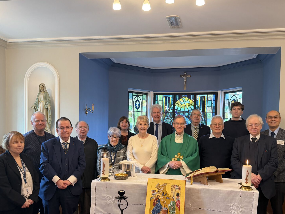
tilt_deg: -2.7
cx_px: 160
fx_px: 263
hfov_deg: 56.7
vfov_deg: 43.7
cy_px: 139
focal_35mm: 32
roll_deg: -0.1
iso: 200
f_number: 1.78
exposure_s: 1/50
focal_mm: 6.76
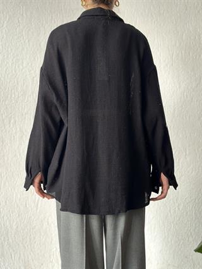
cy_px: 134
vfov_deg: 39.6
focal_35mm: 48
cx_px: 101
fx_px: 373
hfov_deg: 30.3
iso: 250
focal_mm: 6.86
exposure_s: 1/60
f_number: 1.78
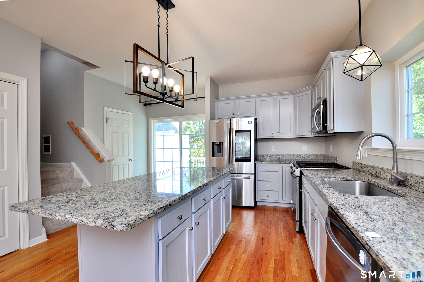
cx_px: 212
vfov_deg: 77.2
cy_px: 141
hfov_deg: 100.5
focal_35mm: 15
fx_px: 176
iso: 320
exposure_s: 1/125
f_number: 4.5
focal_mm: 10
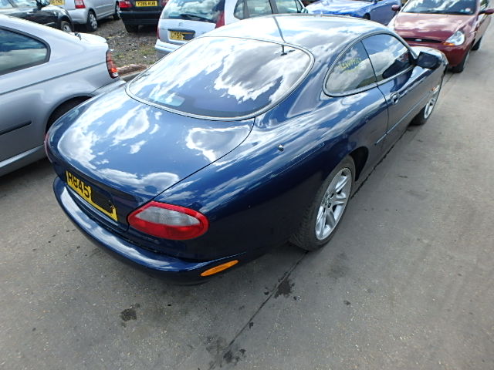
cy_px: 185
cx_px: 247
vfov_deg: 63.4
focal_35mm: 21
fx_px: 300
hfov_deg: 79.0
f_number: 3.5
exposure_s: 1/320
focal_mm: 3.7
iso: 125
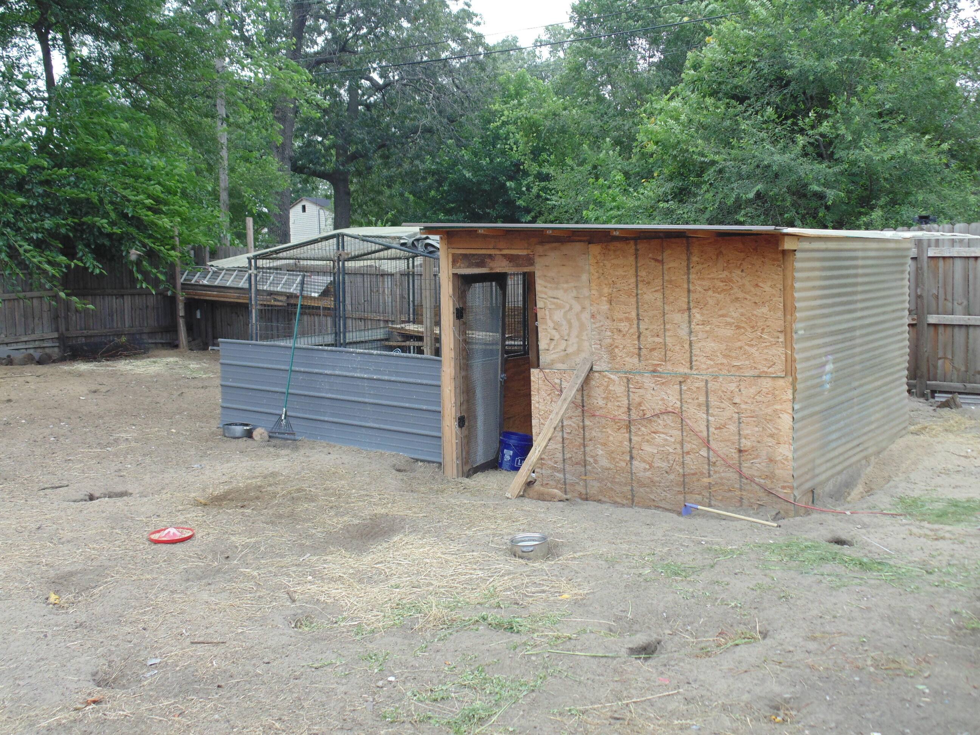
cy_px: 368
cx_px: 490
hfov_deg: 54.0
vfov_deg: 41.8
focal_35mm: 34
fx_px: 963
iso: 80
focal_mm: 6.2
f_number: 3.4
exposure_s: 1/125
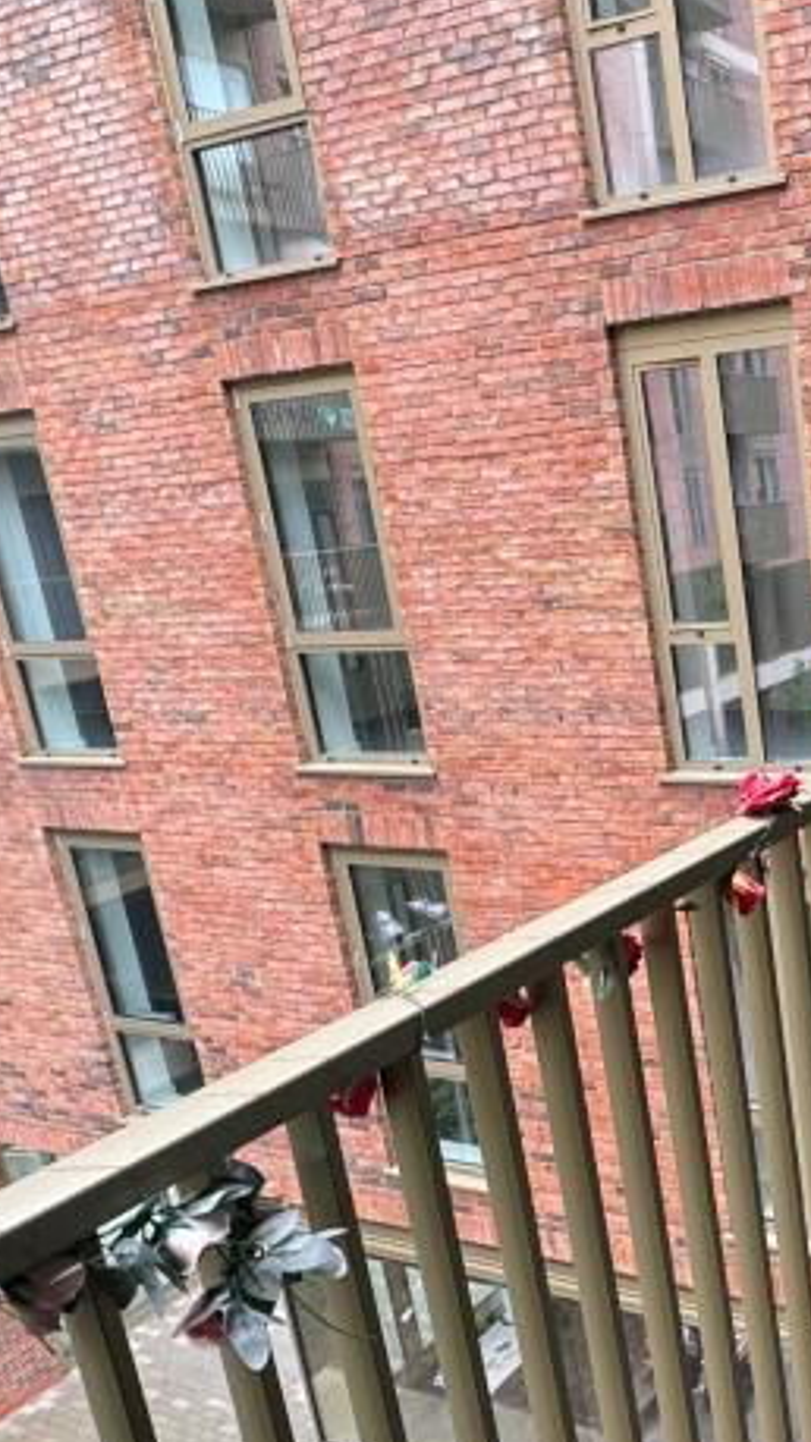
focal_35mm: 34
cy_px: 811
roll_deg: +5.4
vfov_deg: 57.9
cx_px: 956
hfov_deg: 30.0
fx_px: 1301
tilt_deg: -14.9
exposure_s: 1/99
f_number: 2.2
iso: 80
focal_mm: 2.22
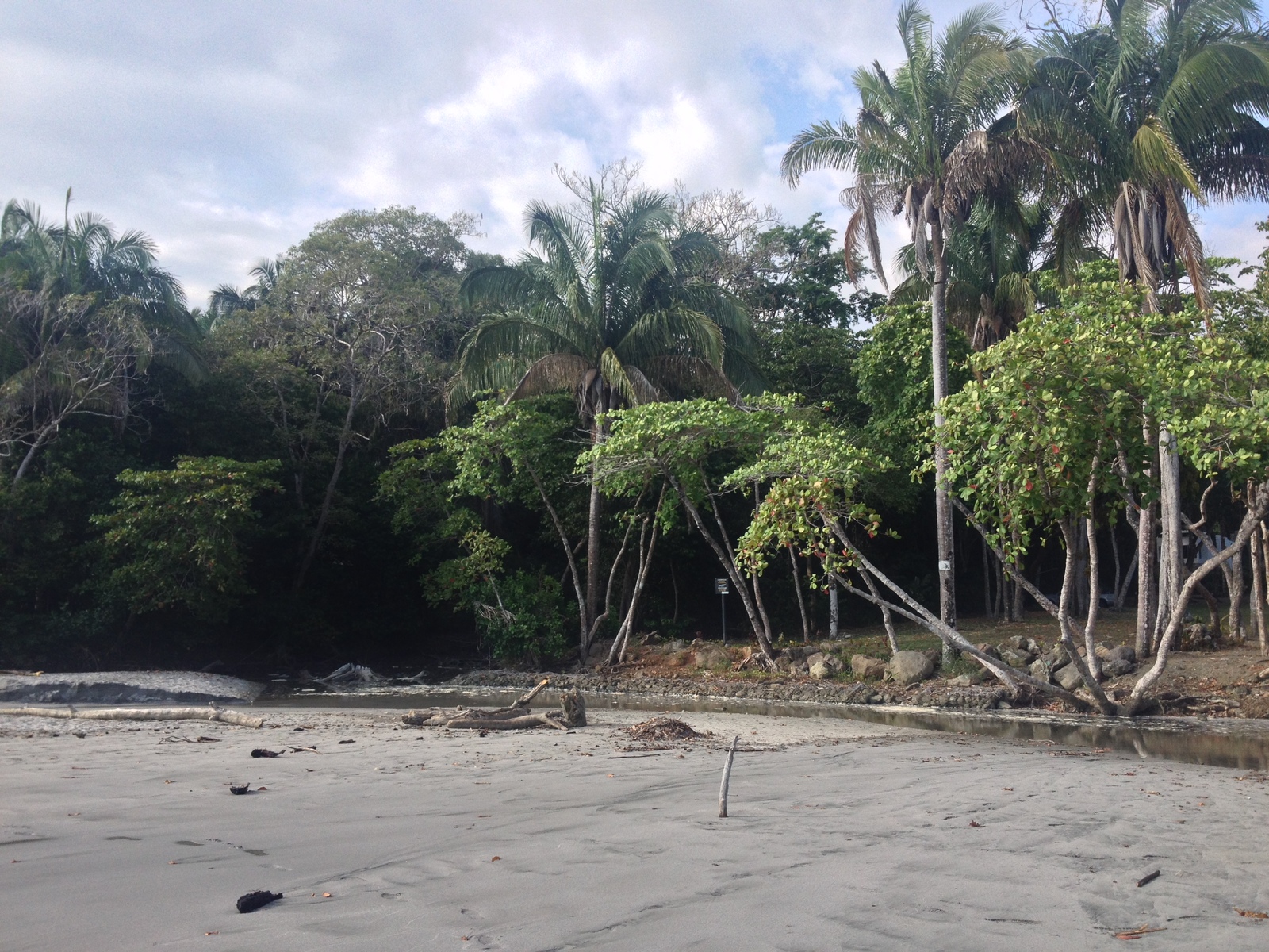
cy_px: 476
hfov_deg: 52.6
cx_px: 634
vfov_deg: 40.7
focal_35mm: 35
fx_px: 1283
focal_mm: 4.28
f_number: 2.4
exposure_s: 1/920
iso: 50
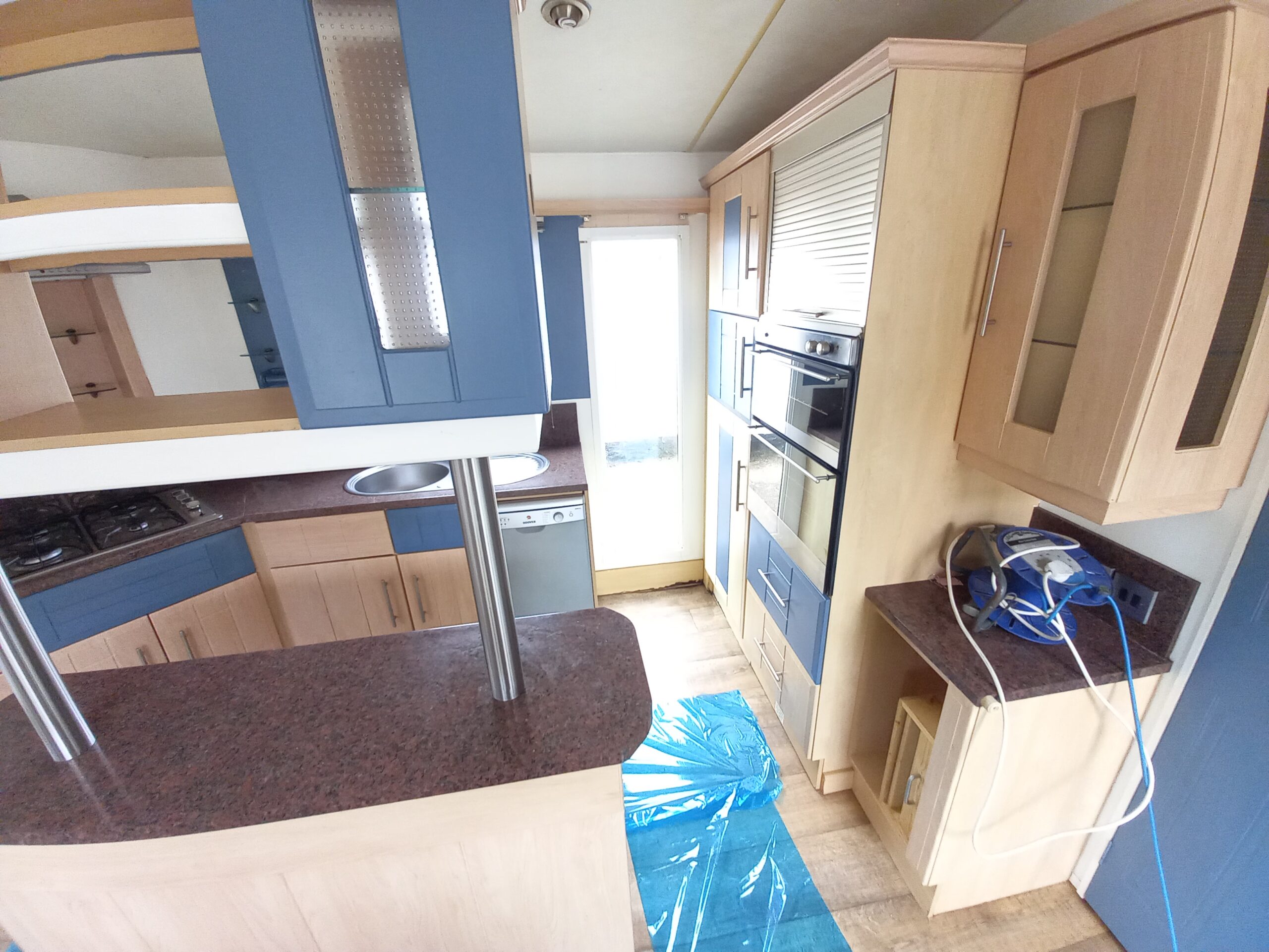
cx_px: 634
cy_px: 476
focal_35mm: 13
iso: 160
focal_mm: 1.42
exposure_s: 1/50
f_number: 2.2
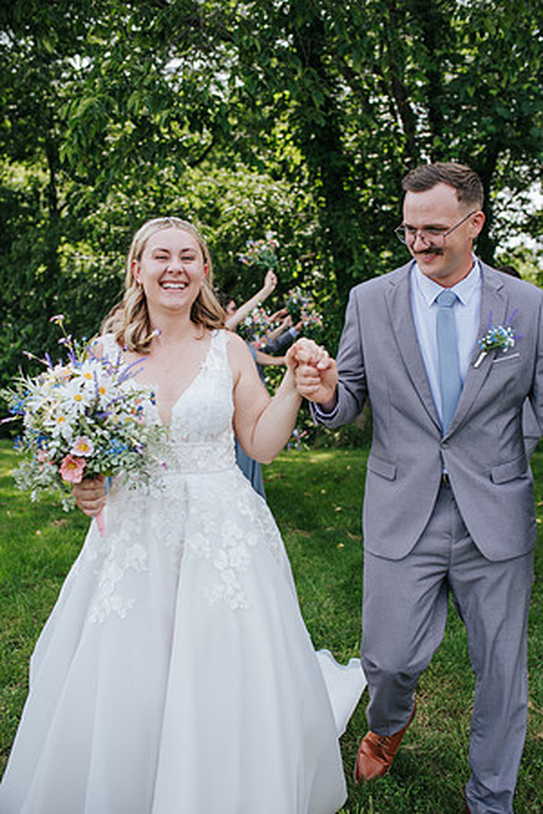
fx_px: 792
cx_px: 272
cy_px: 407
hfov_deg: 37.9
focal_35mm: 35
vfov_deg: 54.4
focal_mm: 35
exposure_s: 1/400
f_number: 3.2
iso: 100
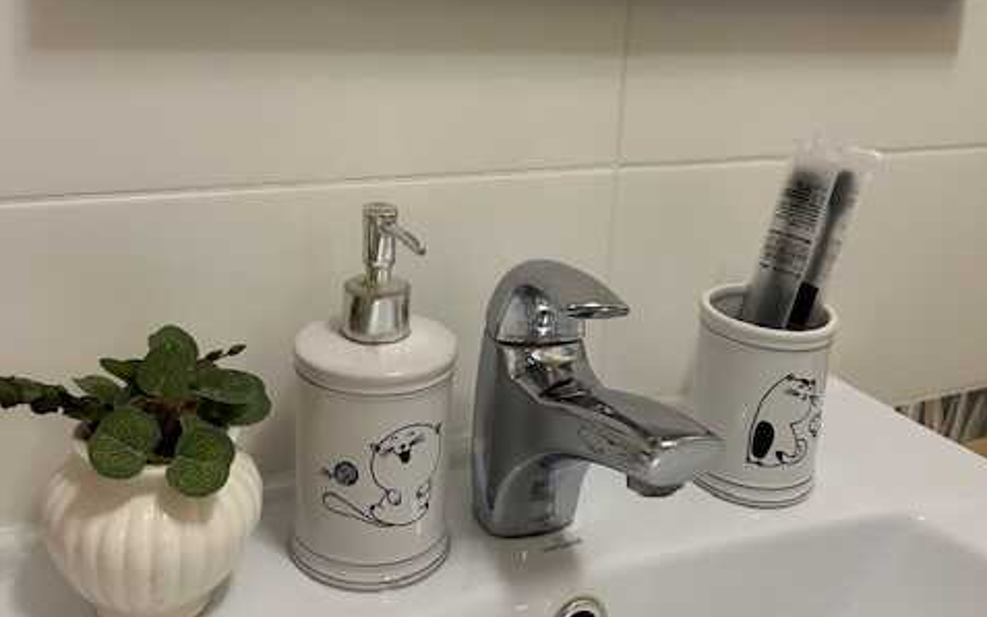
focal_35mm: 37
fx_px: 995
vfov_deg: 33.7
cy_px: 155
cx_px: 495
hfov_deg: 52.8
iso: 160
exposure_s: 1/60
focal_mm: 5.7
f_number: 1.5
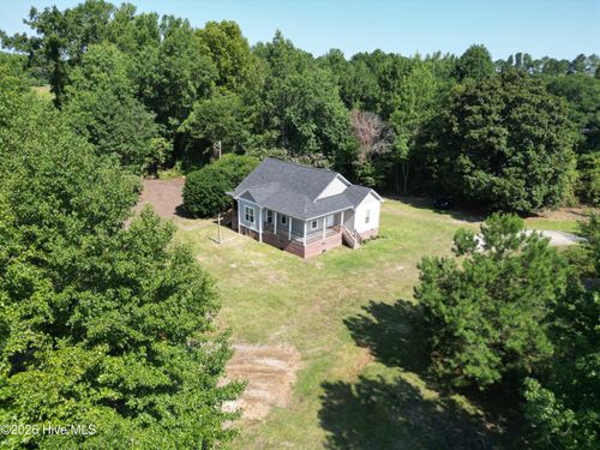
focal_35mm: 24
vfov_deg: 56.8
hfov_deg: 71.6
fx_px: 416
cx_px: 300
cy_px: 225
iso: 110
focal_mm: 6.72
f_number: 1.7
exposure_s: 1/1500
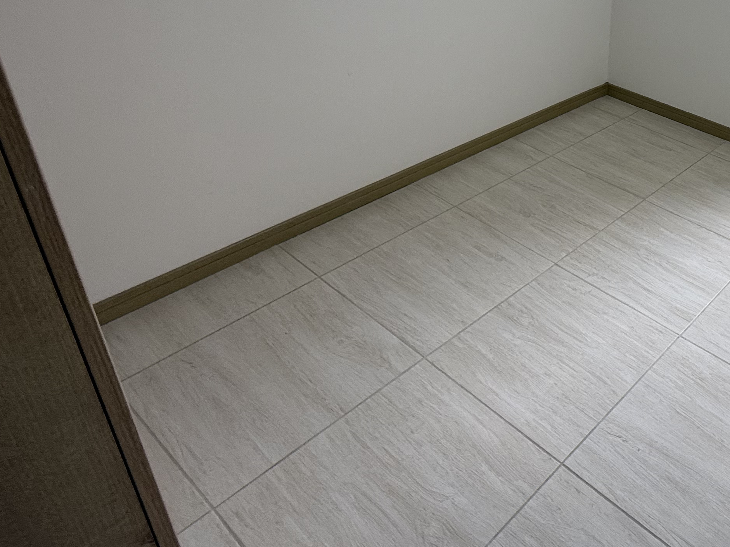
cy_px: 92
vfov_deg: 44.0
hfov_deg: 51.4
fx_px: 633
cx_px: 683
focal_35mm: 30
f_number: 2.2
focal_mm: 2.22
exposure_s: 1/99
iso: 64
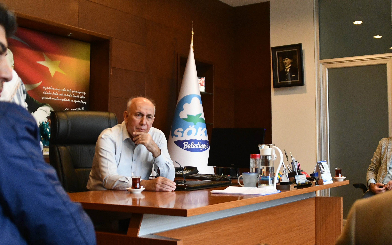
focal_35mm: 49
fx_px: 524
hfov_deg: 41.0
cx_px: 214
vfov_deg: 26.3
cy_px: 111
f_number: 3.5
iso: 2200
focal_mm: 22
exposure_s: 1/125
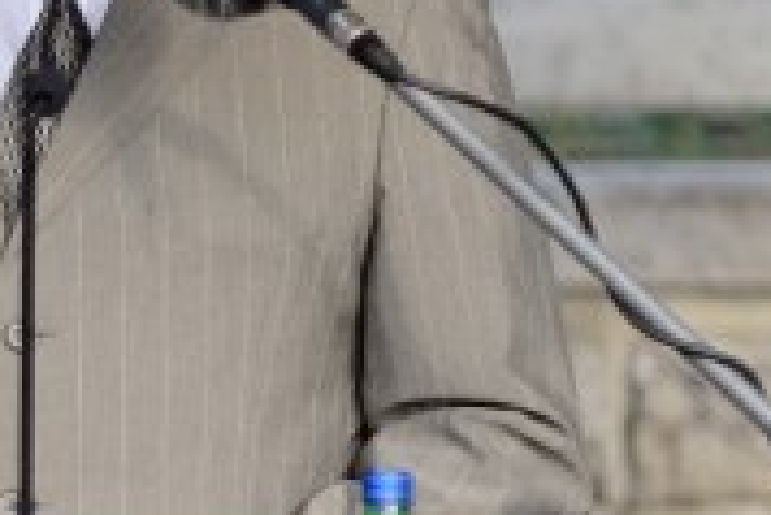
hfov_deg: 4.2
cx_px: -256
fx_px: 10567
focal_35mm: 493
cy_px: 184
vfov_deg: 2.8
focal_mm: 135
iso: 100
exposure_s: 1/250
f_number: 2.8
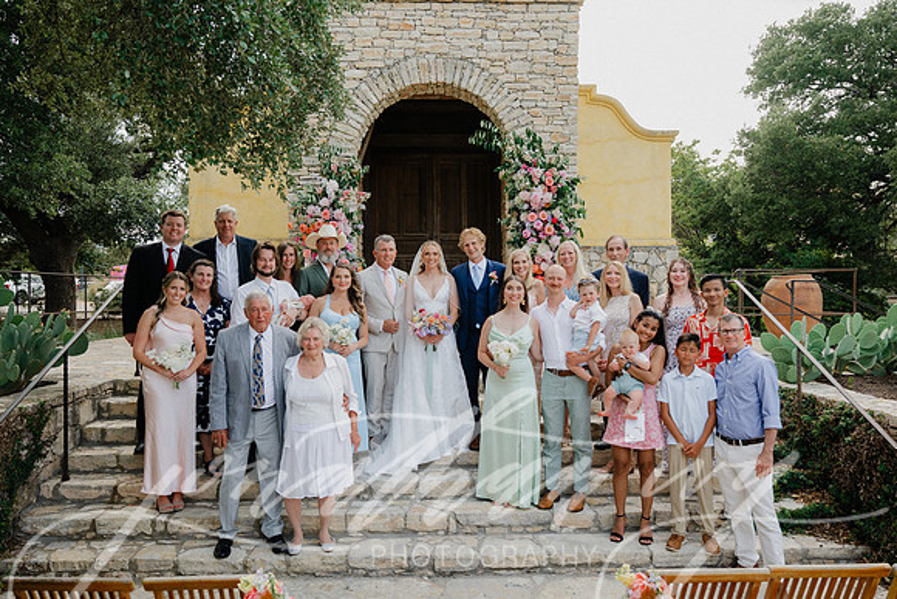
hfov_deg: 64.5
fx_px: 710
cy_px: 300
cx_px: 448
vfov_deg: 45.7
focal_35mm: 28
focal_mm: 28.5
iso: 250
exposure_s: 1/400
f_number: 4
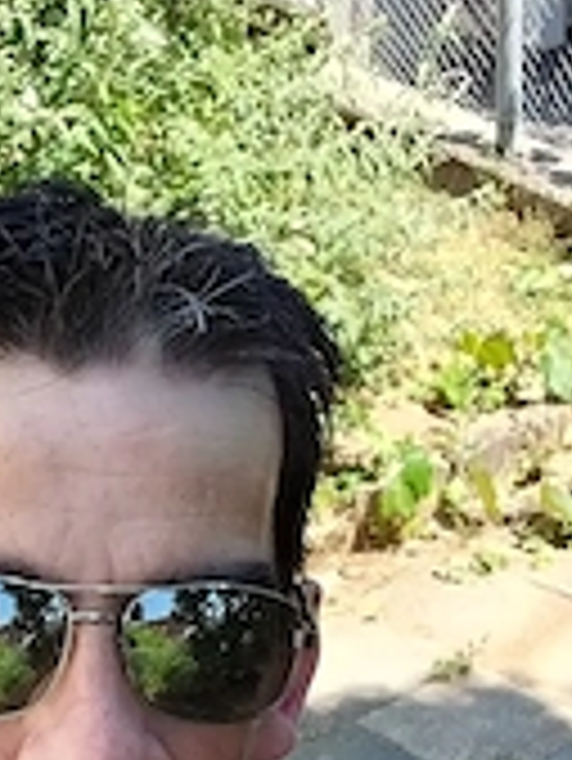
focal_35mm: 59
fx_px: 1298
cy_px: 585
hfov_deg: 24.1
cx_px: 45
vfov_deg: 32.0
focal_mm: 2.67
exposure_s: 1/428
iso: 50
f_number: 2.2
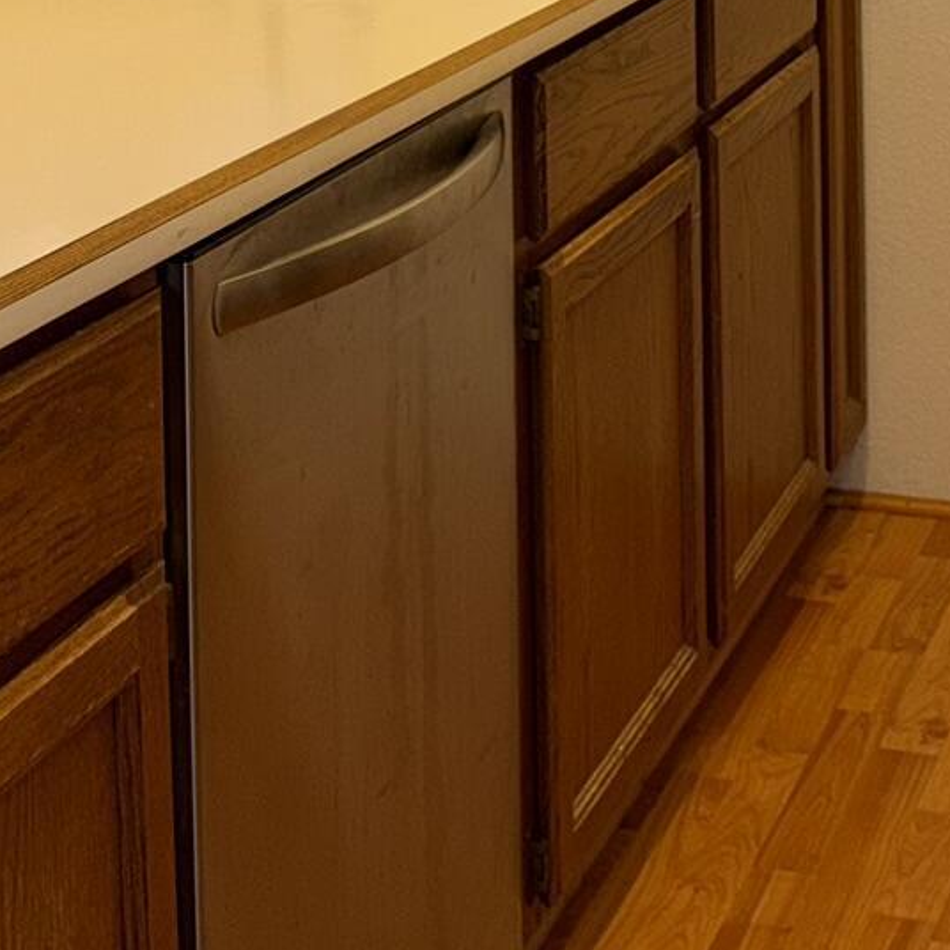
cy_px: -227
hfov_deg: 21.3
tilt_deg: -4.6
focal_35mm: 81
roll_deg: +2.2
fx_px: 2515
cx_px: 622
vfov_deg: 19.9
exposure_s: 1/49
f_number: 1.78
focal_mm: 6.76
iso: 80
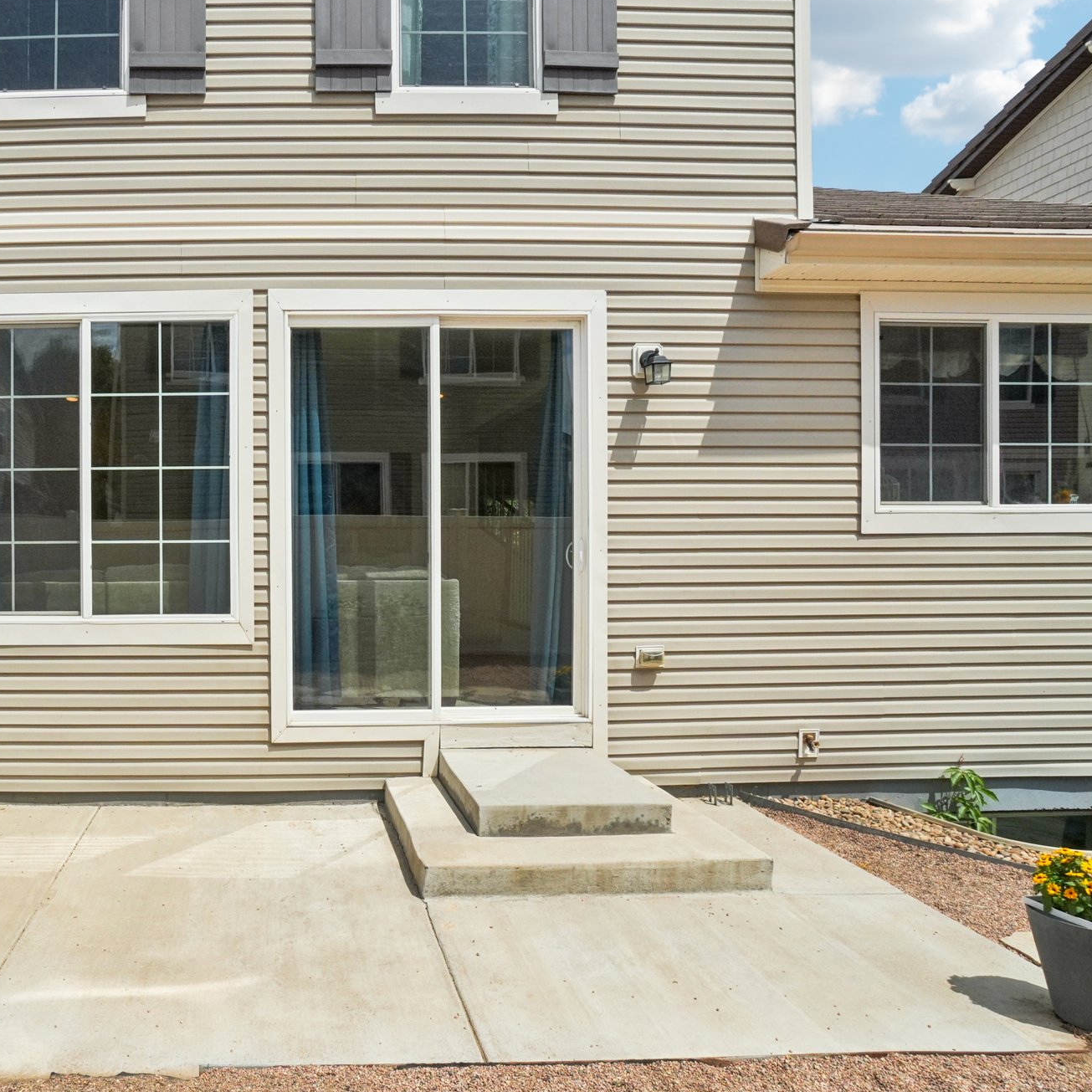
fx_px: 714
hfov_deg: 69.7
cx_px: 269
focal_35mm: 20
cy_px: 559
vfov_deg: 74.8
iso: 400
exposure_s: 1/3200
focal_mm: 10
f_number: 8
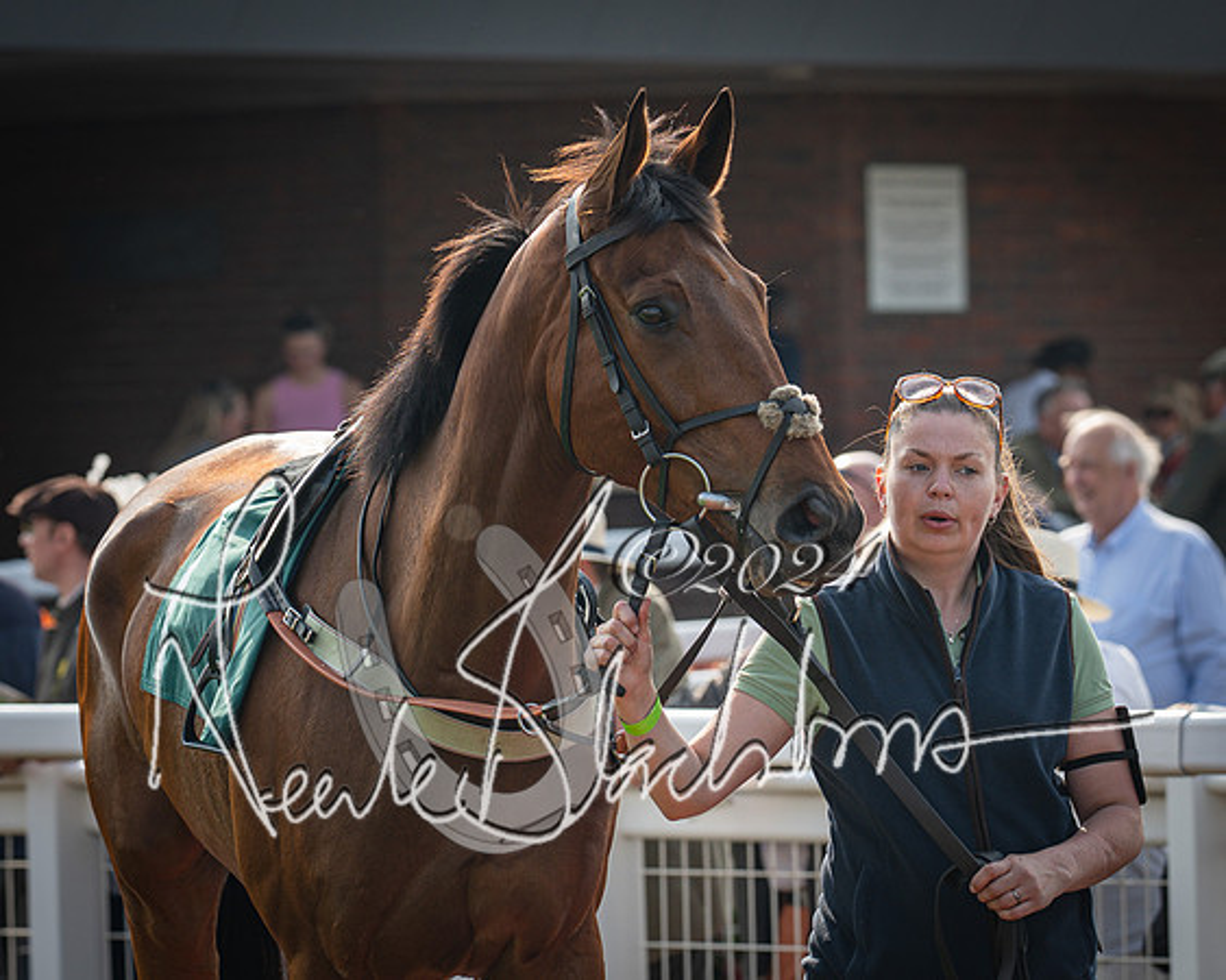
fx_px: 10394
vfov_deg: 5.4
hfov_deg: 6.7
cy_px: 363
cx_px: 831
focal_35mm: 287
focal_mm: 135
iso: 80
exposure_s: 1/400
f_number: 4
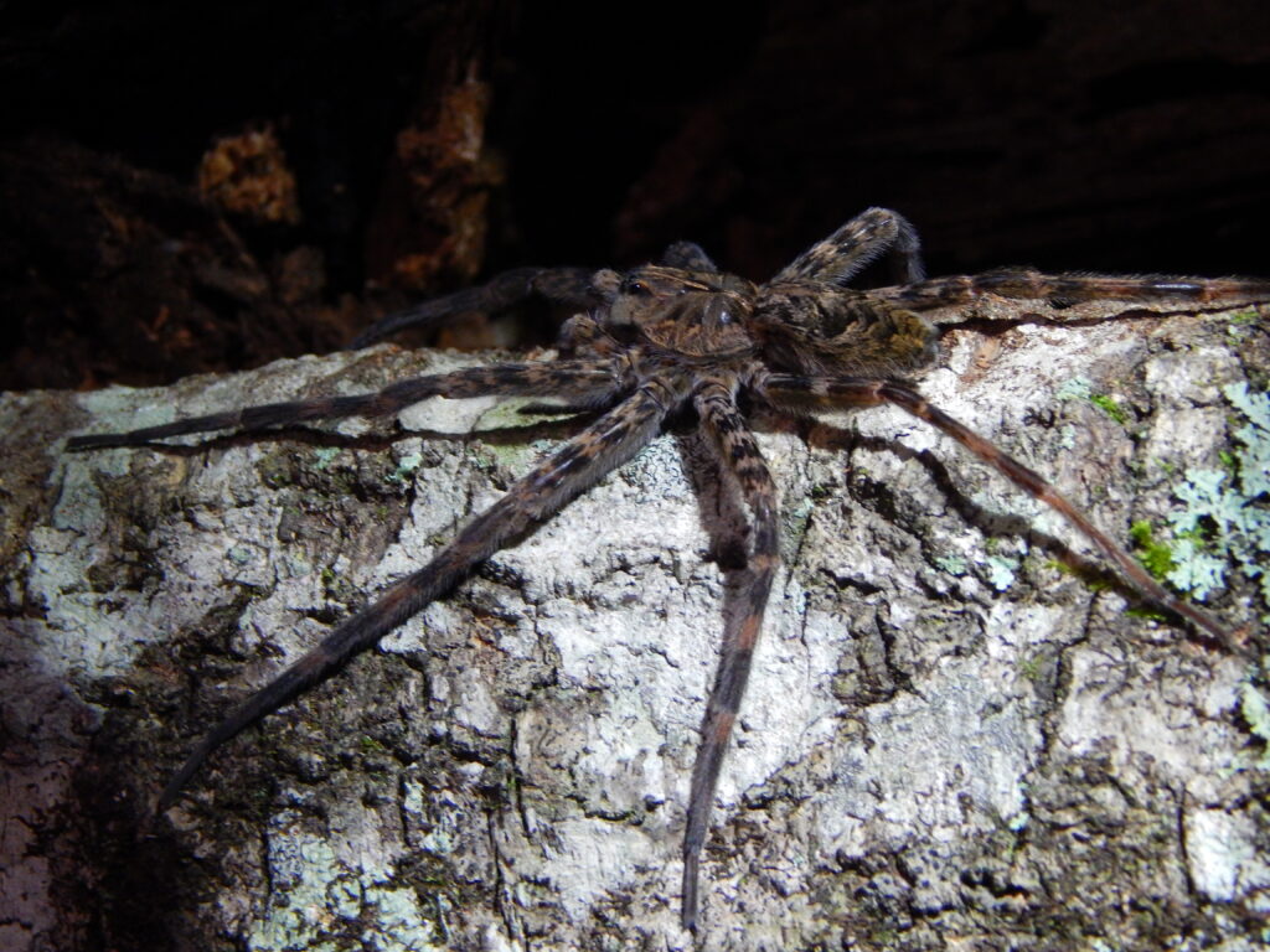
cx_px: 635
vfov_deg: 15.9
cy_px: 476
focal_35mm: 93
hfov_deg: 21.1
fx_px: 3412
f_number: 4.4
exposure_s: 1/80
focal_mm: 16.6
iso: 400
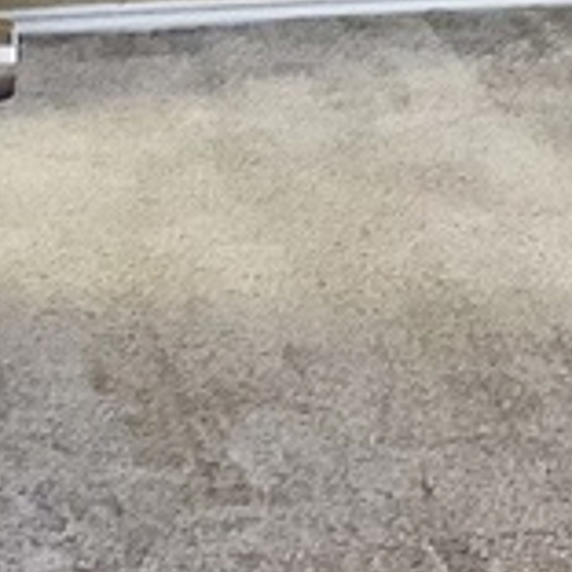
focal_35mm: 178
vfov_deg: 9.4
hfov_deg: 9.5
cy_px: -447
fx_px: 3328
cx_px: 880
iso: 100
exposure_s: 1/60
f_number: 1.8
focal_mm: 3
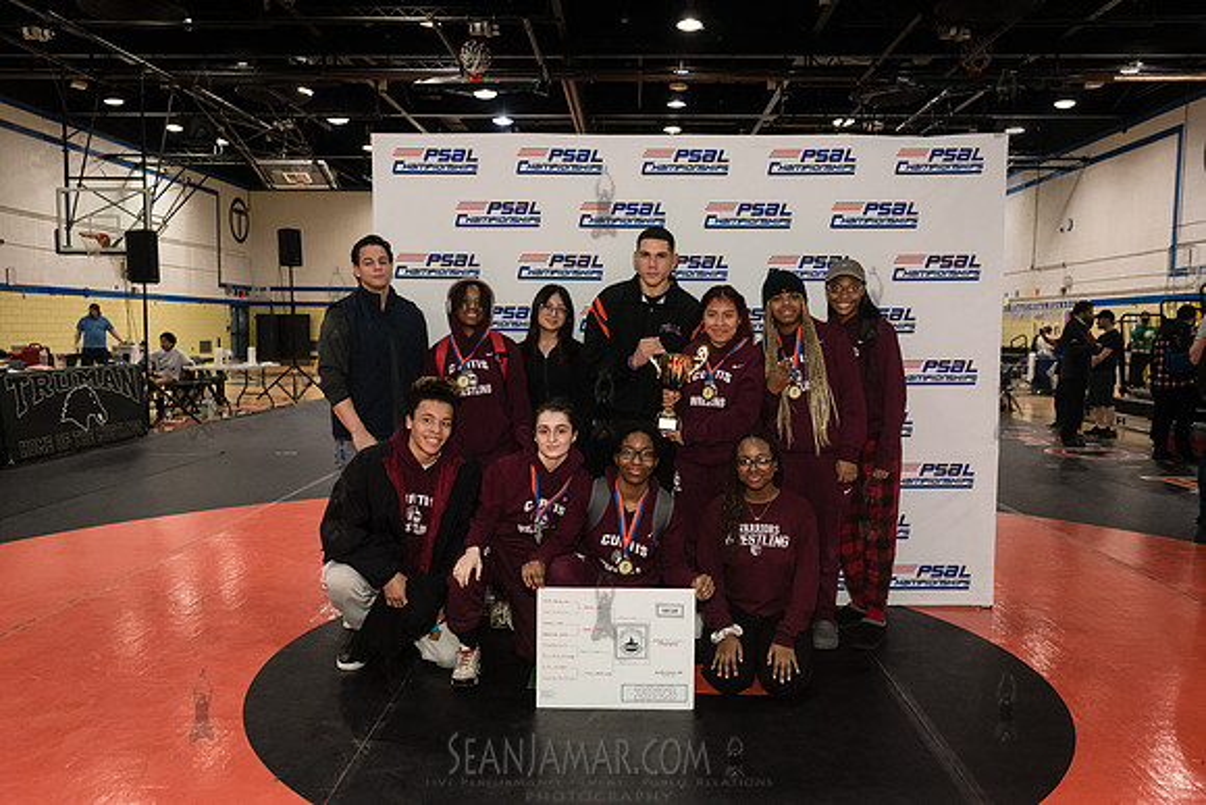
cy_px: 402
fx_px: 938
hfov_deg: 65.5
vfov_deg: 46.4
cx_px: 603
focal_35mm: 28
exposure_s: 1/200
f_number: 5
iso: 4000
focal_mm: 28
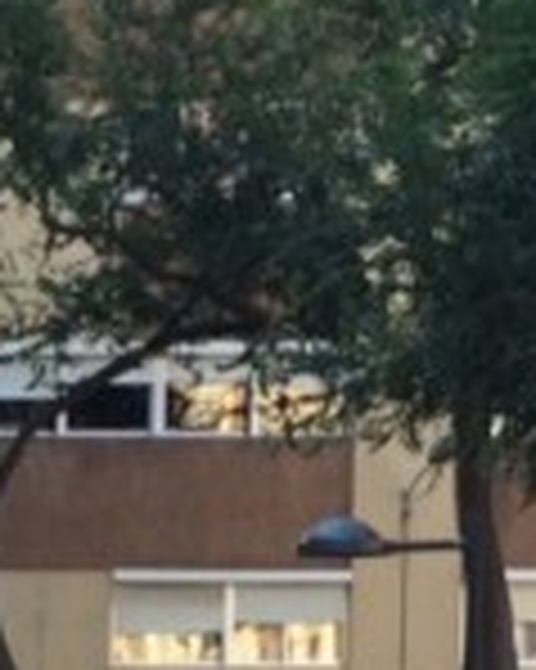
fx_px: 3871
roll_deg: +0.8
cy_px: 1156
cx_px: -995
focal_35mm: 195
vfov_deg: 9.5
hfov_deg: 7.2
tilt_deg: -2.9
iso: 32
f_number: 2.2
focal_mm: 4.15
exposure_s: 1/199
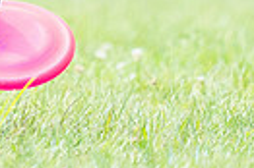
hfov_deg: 0.8
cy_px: -121
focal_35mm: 2659
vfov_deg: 0.5
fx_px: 18737
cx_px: -66
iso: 3200
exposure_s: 1/4000
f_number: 6.3
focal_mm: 600
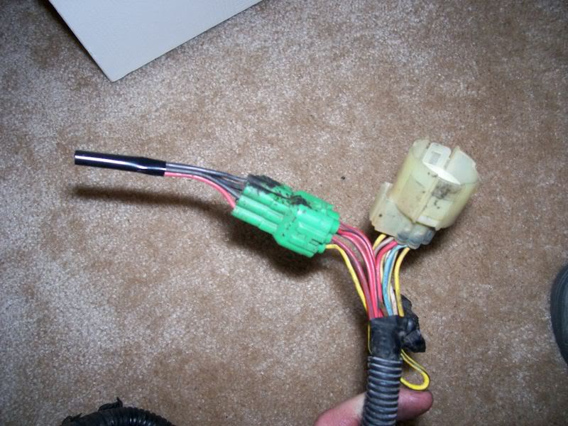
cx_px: 284
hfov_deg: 54.0
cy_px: 213
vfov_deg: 41.8
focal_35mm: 34
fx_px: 558
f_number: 2.7
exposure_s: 1/64
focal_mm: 5.6
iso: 80
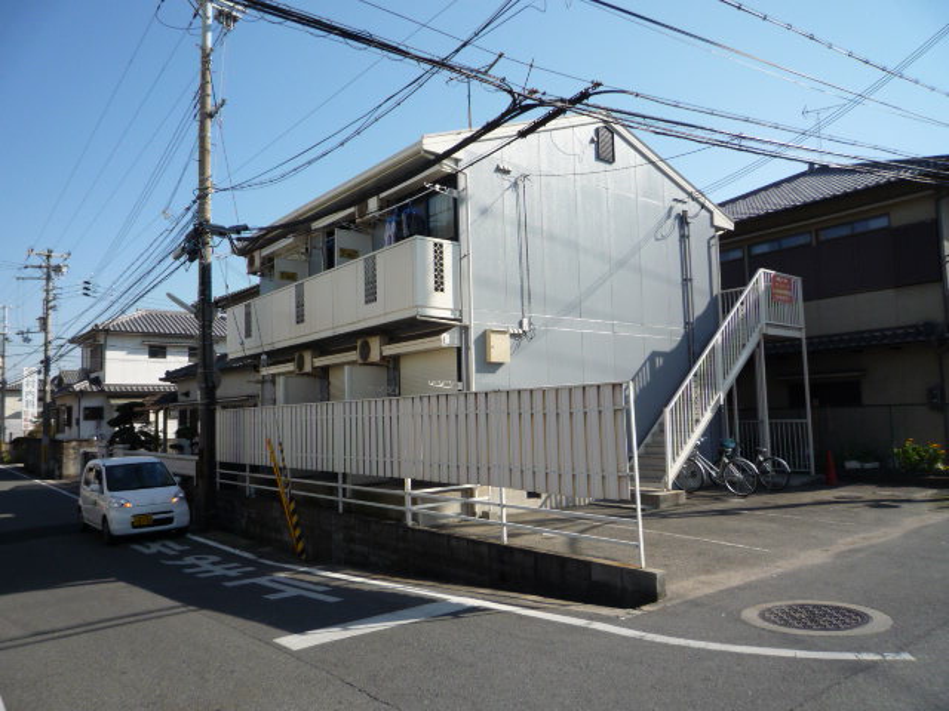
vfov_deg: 54.9
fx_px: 685
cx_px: 474
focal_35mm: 25
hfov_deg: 69.4
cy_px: 356
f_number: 4
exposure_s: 1/800
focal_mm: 4.4
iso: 100
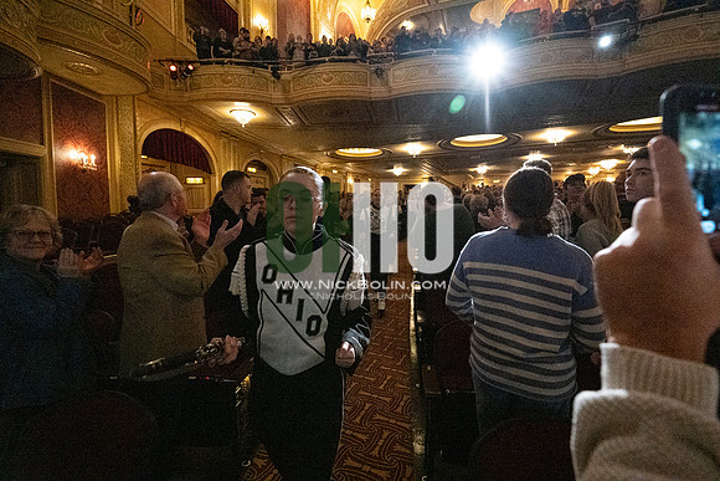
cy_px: 240
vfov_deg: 72.1
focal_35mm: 16
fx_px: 330
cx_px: 360
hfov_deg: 95.0
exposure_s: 1/400
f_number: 4
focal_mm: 16.5
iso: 40637
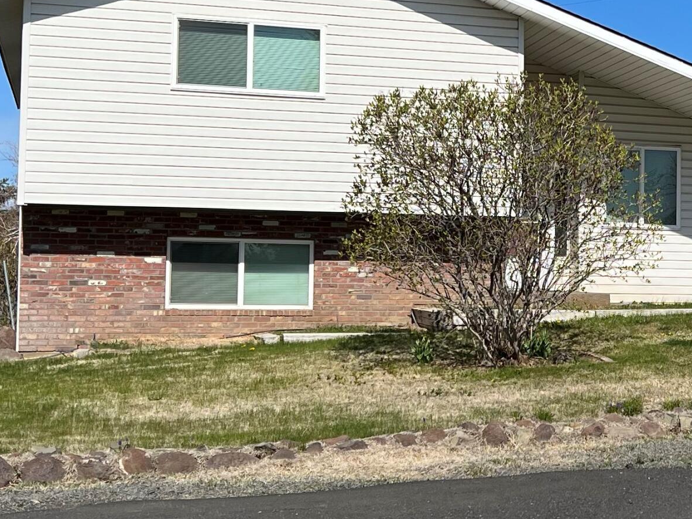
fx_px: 1319
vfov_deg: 22.2
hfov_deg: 27.6
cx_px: 696
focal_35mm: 66
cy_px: 231
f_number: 1.5
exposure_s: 1/6579
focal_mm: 5.7
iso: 50
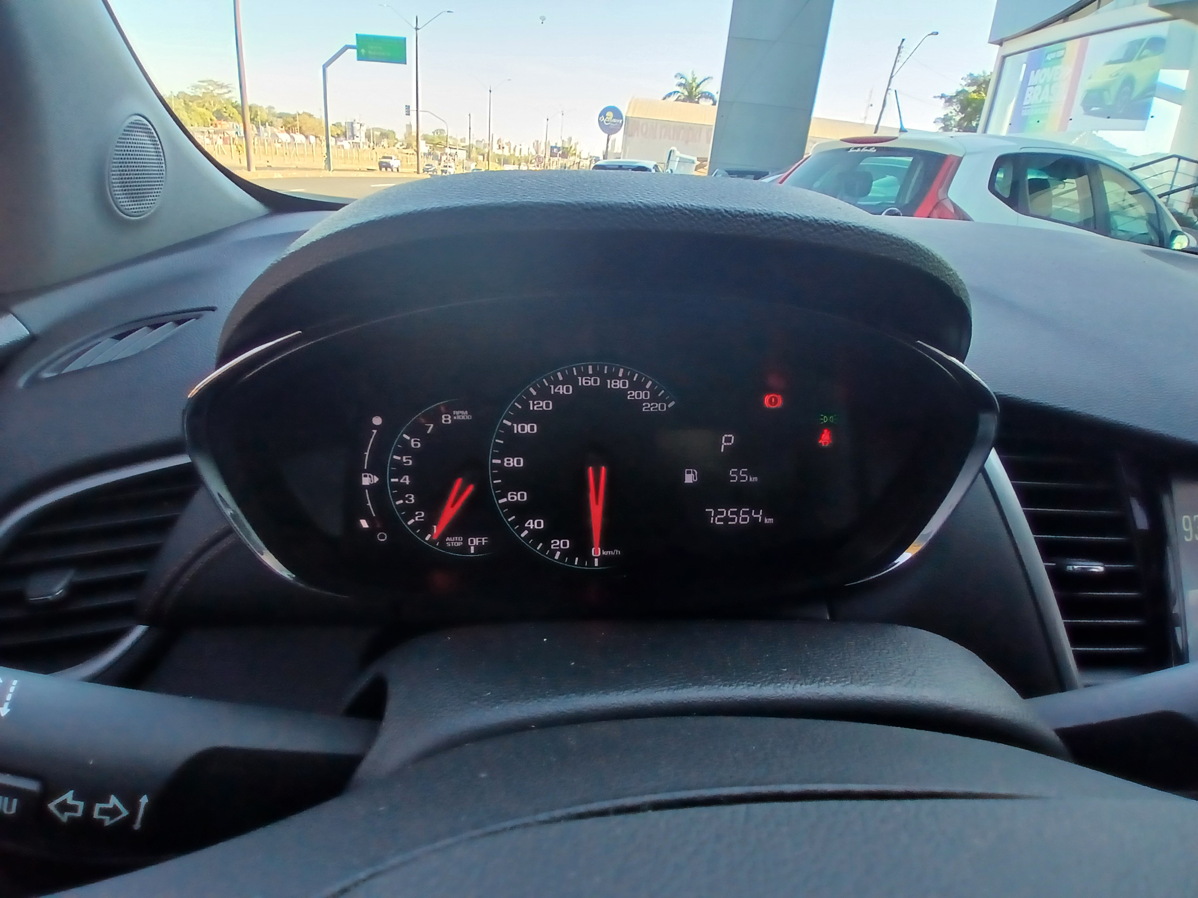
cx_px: 599
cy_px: 449
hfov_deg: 91.0
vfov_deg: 74.7
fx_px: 588
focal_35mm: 17
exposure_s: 1/50
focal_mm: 1.4
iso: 64
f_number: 2.2
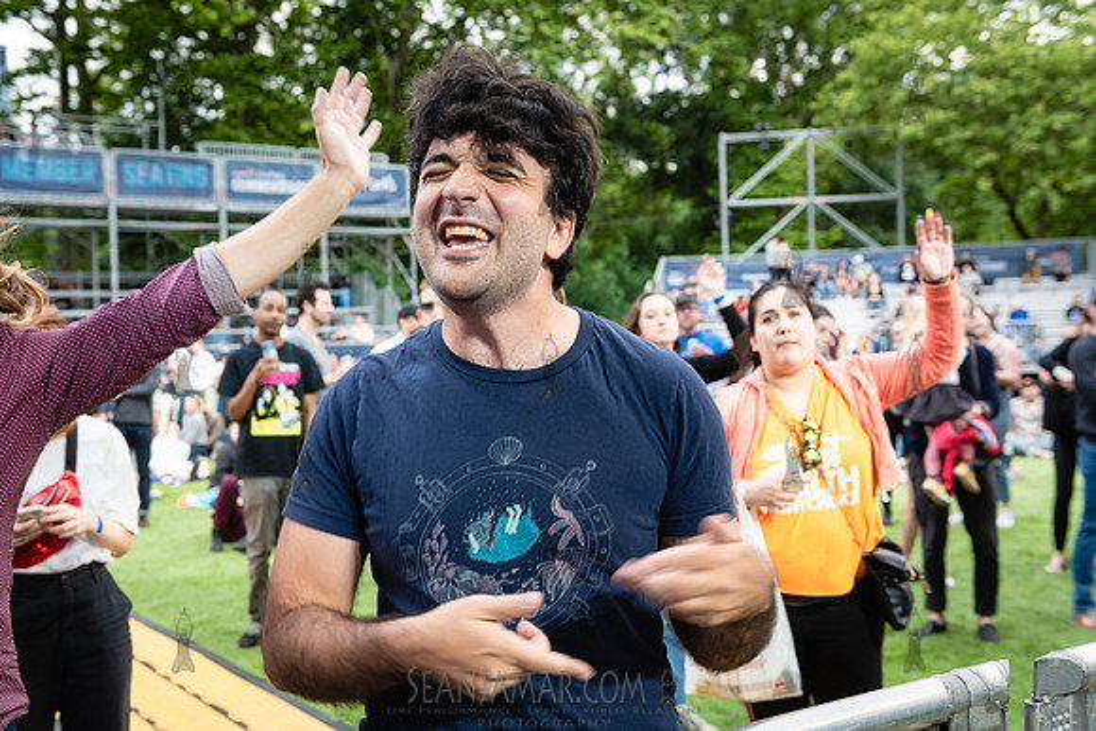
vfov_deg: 30.5
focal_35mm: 44
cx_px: 548
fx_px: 1340
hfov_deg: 44.5
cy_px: 366
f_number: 4.5
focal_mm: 44
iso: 500
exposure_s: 1/200
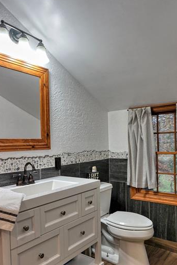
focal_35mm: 28
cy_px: 147
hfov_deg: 46.4
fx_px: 206
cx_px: 88
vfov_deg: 65.3
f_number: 4
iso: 250
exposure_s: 1/60
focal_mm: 16
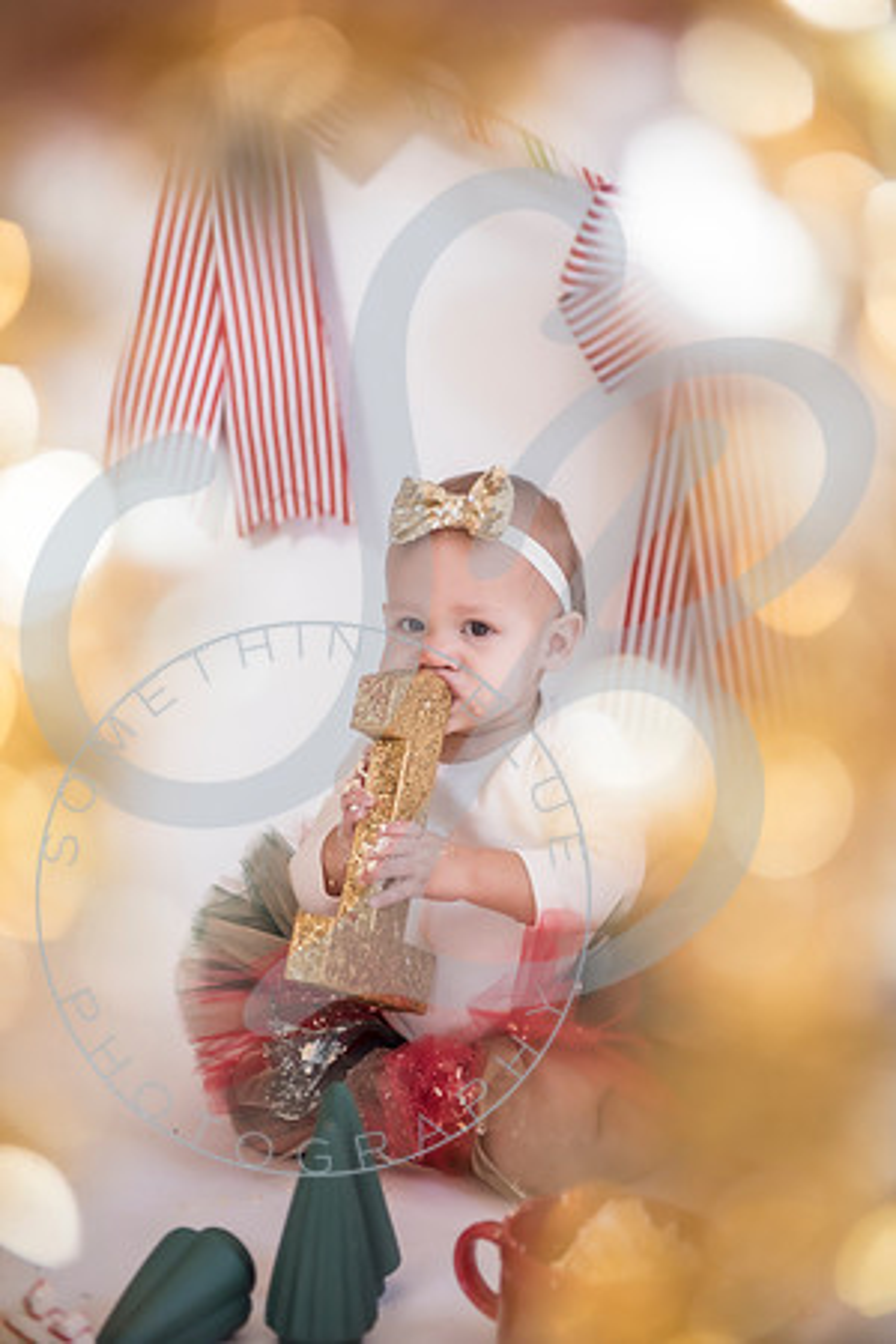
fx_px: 2613
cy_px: 672
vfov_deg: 28.8
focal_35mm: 70
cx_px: 448
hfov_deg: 19.5
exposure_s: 1/125
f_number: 2.8
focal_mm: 70
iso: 100
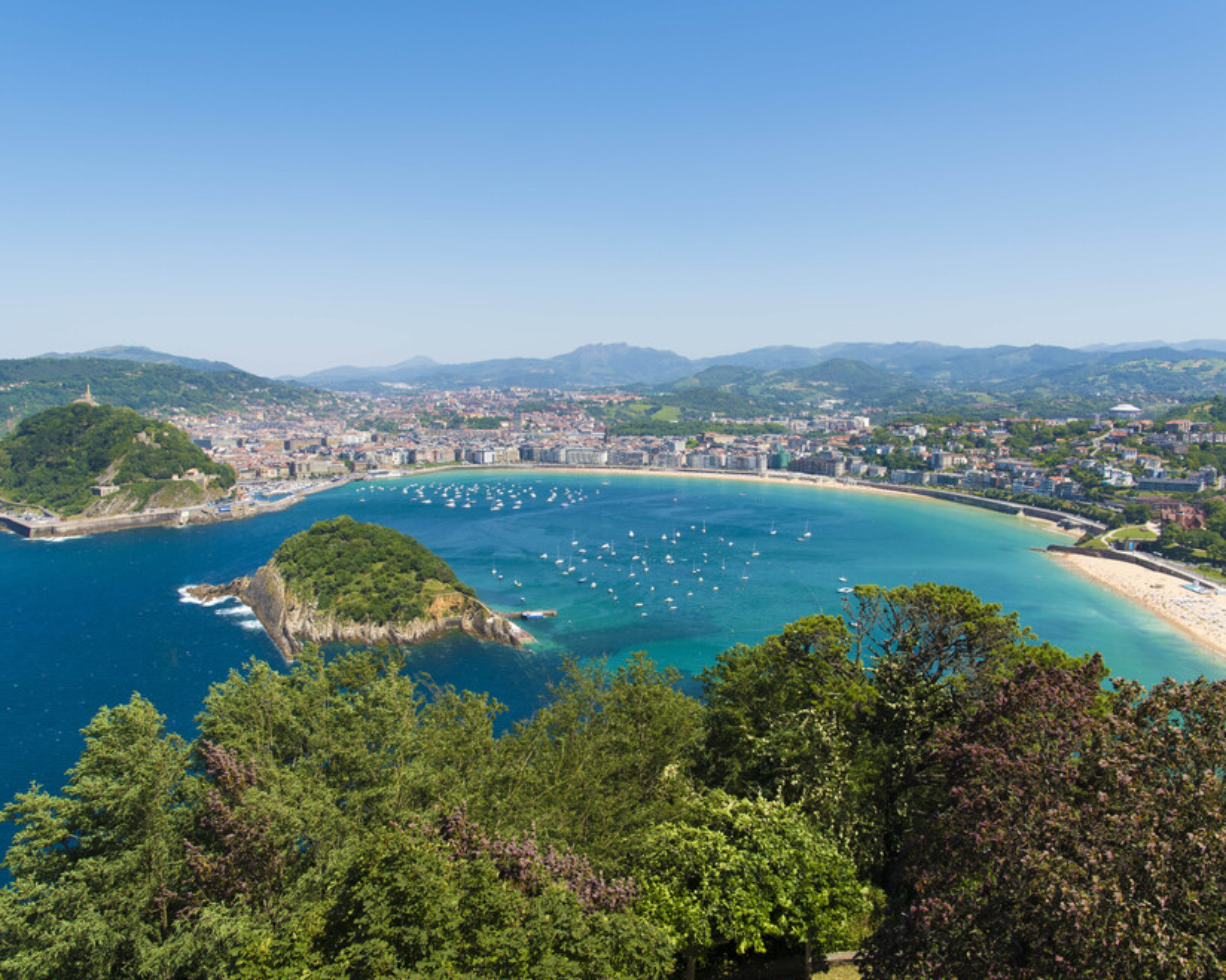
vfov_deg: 51.5
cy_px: 499
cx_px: 609
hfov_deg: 62.2
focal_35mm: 28
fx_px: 1016
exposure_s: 1/250
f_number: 8
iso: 100
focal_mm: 24
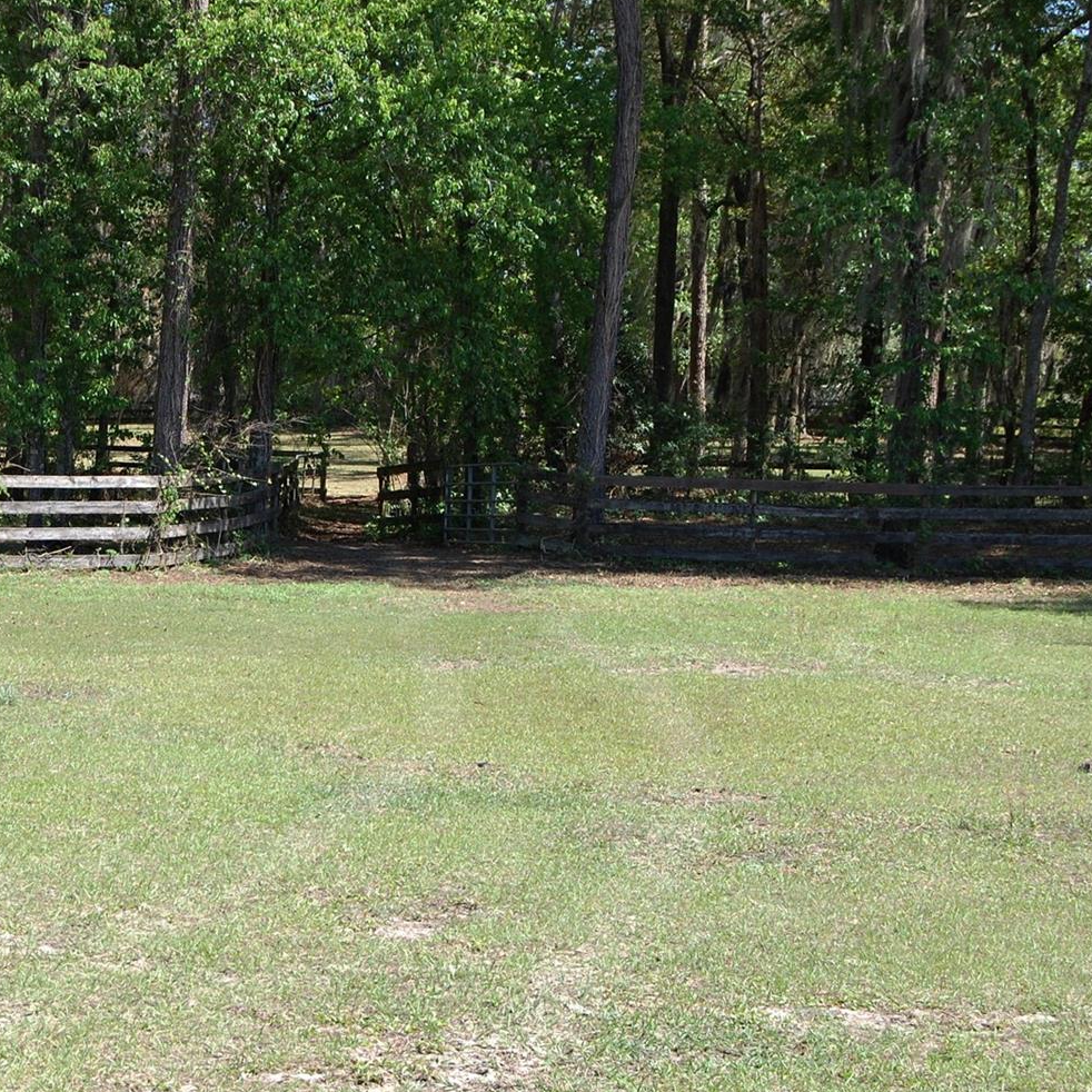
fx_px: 2962
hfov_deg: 20.8
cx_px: 332
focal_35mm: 83
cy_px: 512
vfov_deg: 20.9
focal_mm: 40
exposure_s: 1/200
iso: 400
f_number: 10
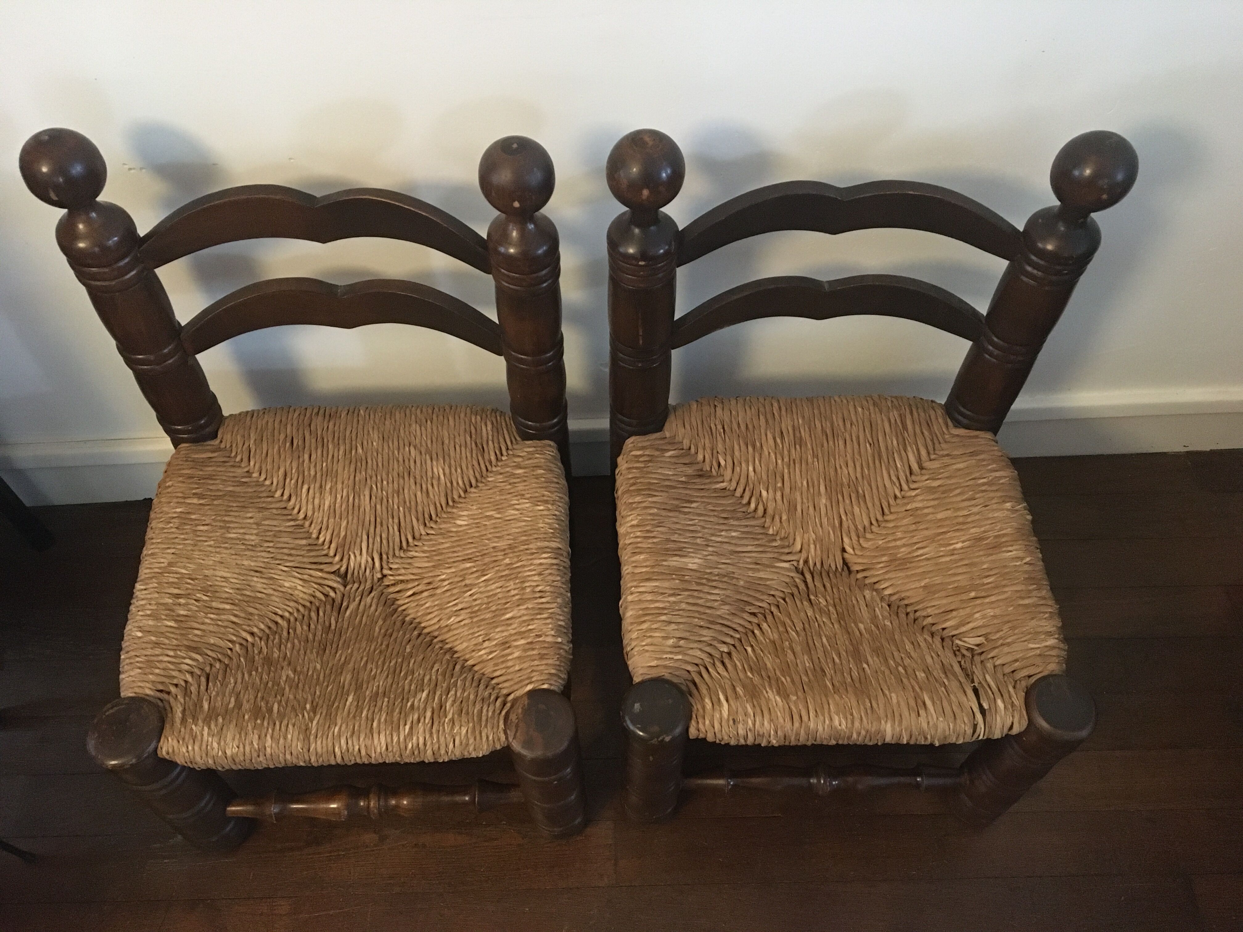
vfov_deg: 48.2
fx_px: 1041
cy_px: 466
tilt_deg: -57.0
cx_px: 622
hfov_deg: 61.7
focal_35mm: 29
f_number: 2.2
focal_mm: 4.15
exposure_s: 1/17
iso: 320
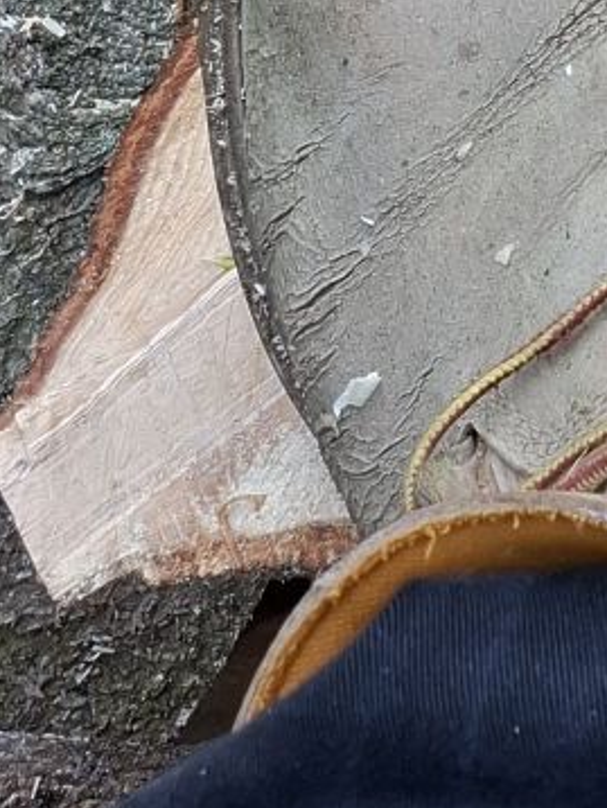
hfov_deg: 9.4
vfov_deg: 12.0
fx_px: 3059
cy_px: -1167
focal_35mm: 131
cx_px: 1686
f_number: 1.8
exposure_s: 1/542
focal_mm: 5.54
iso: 50
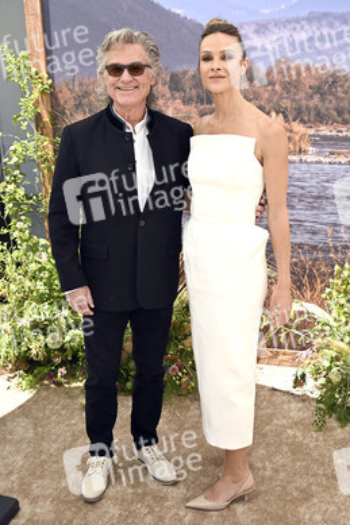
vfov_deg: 53.2
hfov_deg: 36.8
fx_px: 525
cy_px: 260
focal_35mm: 36
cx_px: 172
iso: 250
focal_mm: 35
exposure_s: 1/320
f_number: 8
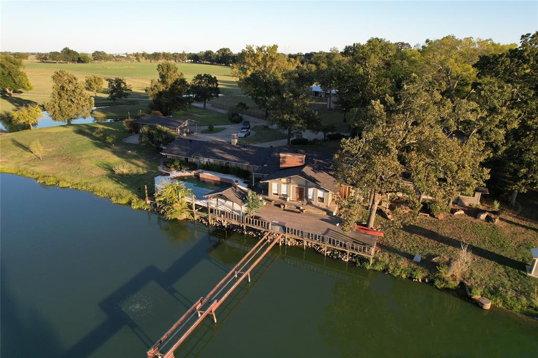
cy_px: 179
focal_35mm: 22
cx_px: 269
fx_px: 329
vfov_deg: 57.2
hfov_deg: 78.6
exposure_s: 1/640
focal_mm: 8.38
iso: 100
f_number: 2.8
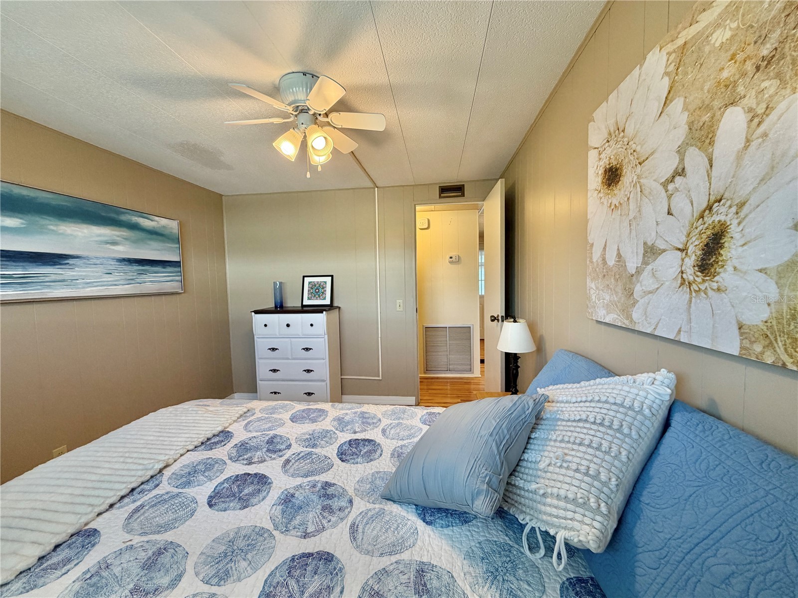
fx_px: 323
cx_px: 399
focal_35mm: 14
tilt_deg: -3.4
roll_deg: +1.1
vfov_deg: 85.7
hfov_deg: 102.1
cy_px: 299
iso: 200
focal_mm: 2.22
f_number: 2.2
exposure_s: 1/120
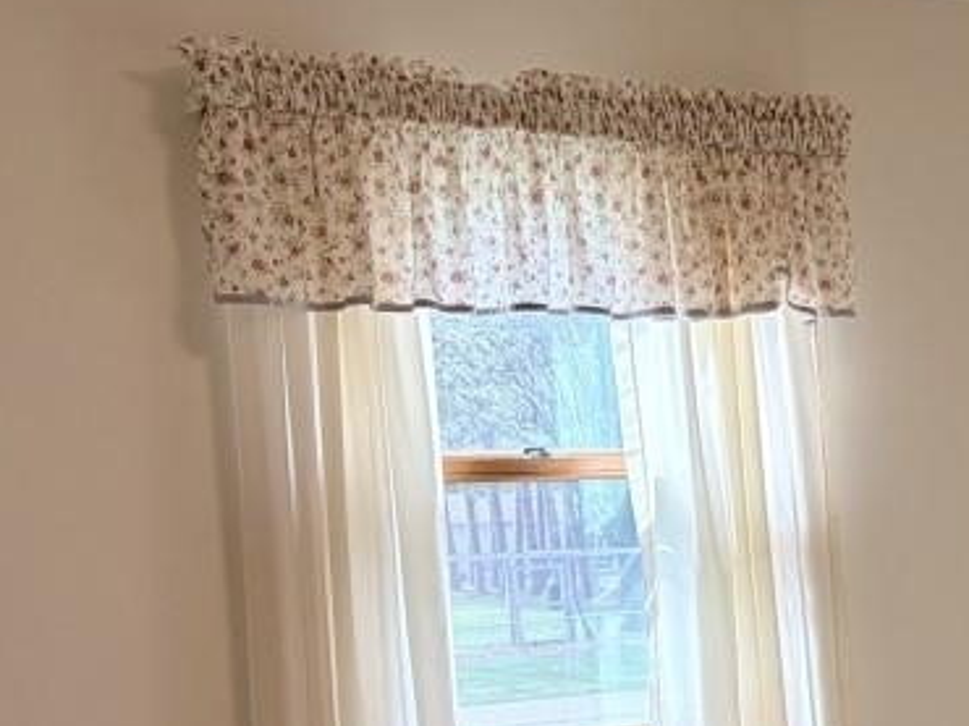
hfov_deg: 24.2
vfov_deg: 20.1
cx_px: 1207
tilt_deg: -3.8
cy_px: 637
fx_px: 2014
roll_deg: +2.2
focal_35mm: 72
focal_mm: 5.96
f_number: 1.6
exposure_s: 1/191
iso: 64
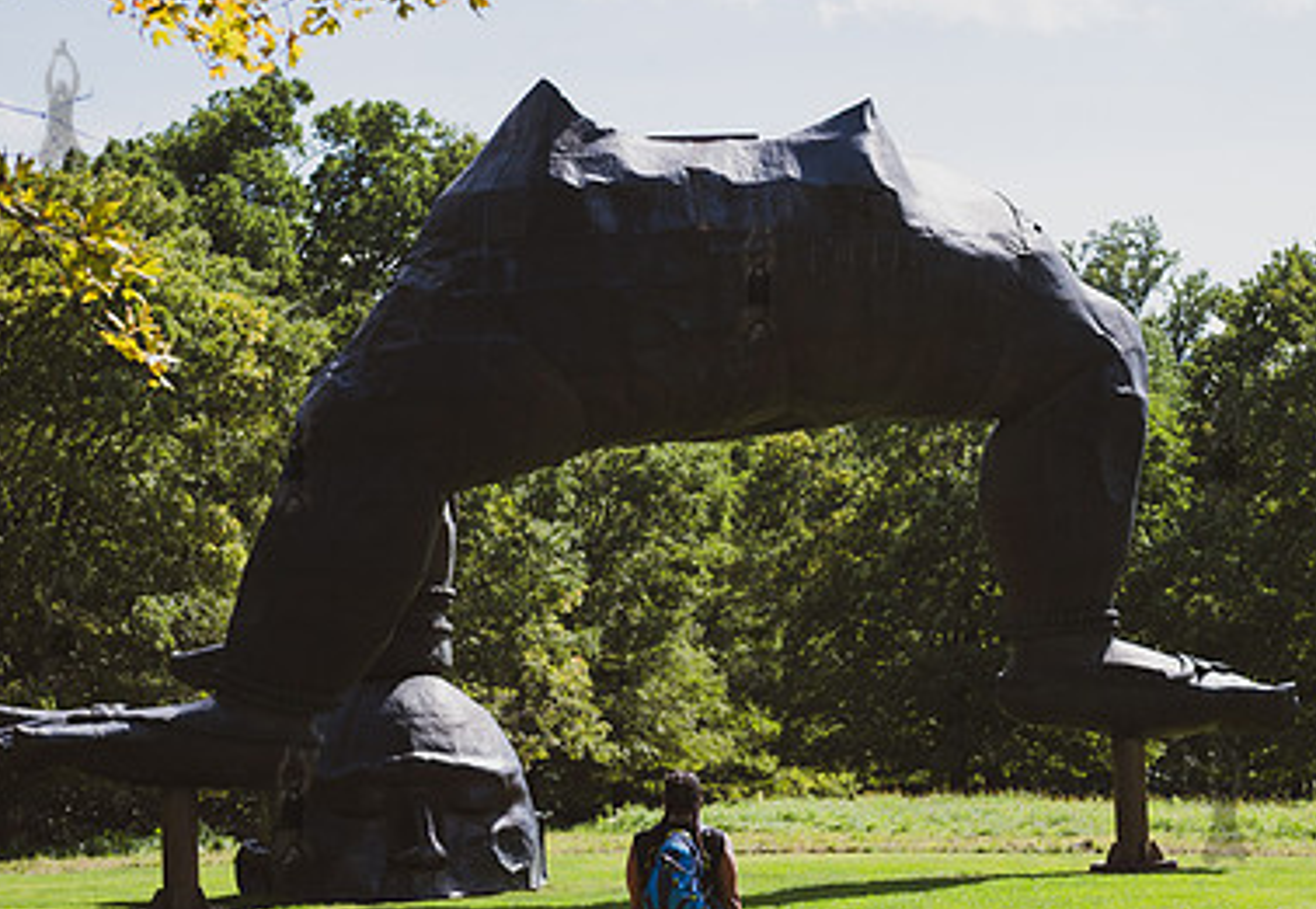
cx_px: 860
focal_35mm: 99
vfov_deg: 14.1
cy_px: 670
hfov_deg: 20.3
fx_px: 3659
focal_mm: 56
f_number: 4
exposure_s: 1/640
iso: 100
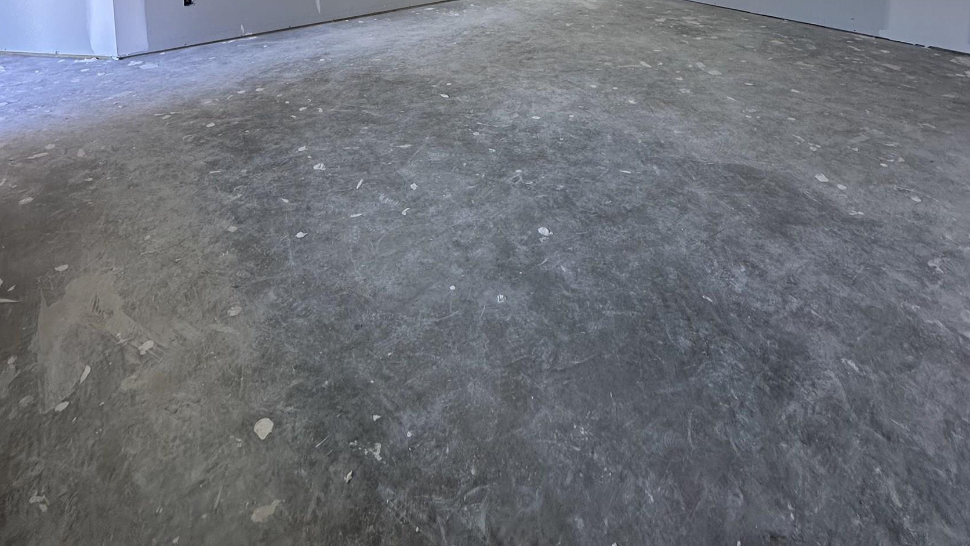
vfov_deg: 42.0
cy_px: -58
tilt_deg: -6.5
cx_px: 470
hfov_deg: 83.8
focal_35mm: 21
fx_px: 540
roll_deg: -0.1
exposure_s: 1/99
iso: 125
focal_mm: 2.22
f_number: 2.2
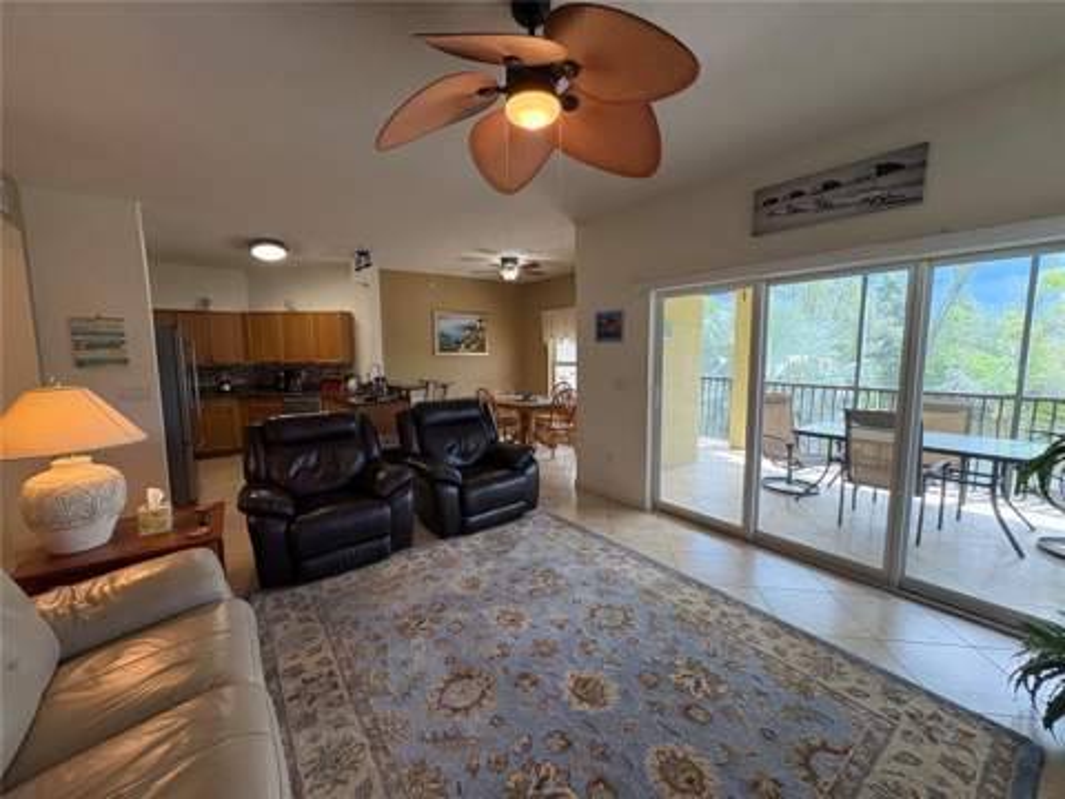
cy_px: 400
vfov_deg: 85.7
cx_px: 532
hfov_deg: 102.1
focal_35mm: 14
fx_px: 431
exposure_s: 1/120
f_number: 2.2
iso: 250
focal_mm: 2.22
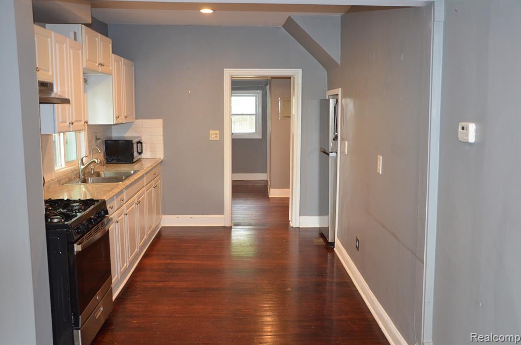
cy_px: 168
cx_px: 255
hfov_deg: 52.0
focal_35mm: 37
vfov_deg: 35.8
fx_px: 534
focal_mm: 24
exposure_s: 1/60
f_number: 3.8
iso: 1400
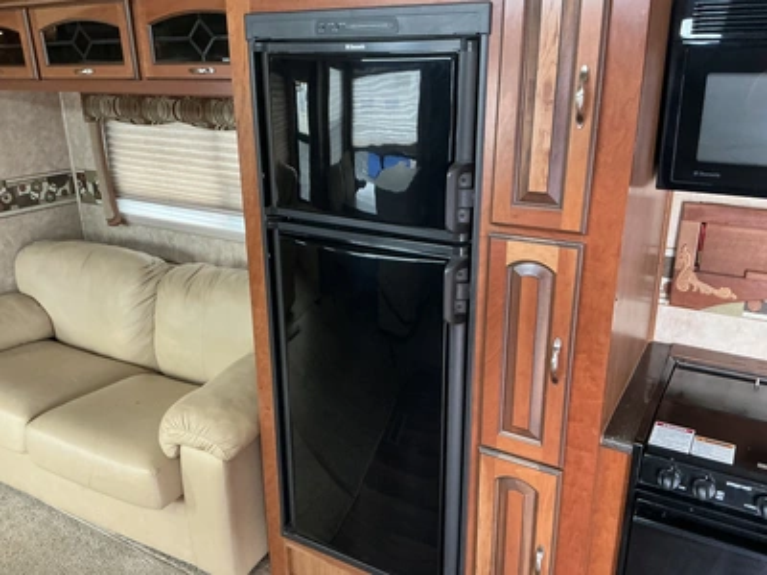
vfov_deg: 49.7
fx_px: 620
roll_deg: -0.6
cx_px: 384
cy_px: 288
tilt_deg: -19.2
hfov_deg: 63.4
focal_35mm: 28
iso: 250
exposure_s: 1/60
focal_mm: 3
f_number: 1.8
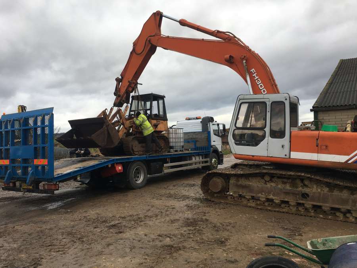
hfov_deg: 61.7
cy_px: 134
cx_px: 178
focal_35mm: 29
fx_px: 299
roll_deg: +0.9
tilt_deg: +0.0
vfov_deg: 48.2
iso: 25
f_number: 2.2
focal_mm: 4.15
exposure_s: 1/405
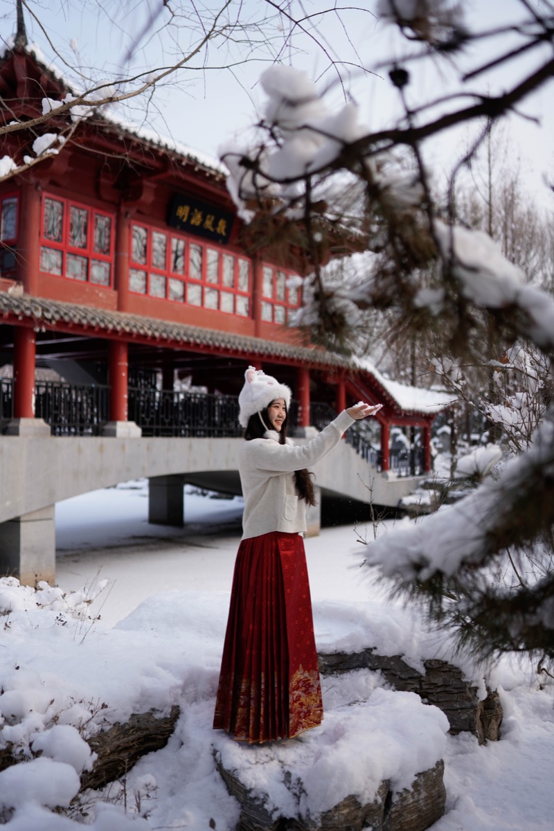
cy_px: 416
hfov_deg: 37.9
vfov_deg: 54.4
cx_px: 277
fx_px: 808
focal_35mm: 35
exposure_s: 1/3200
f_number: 1.6
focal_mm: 35
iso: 100
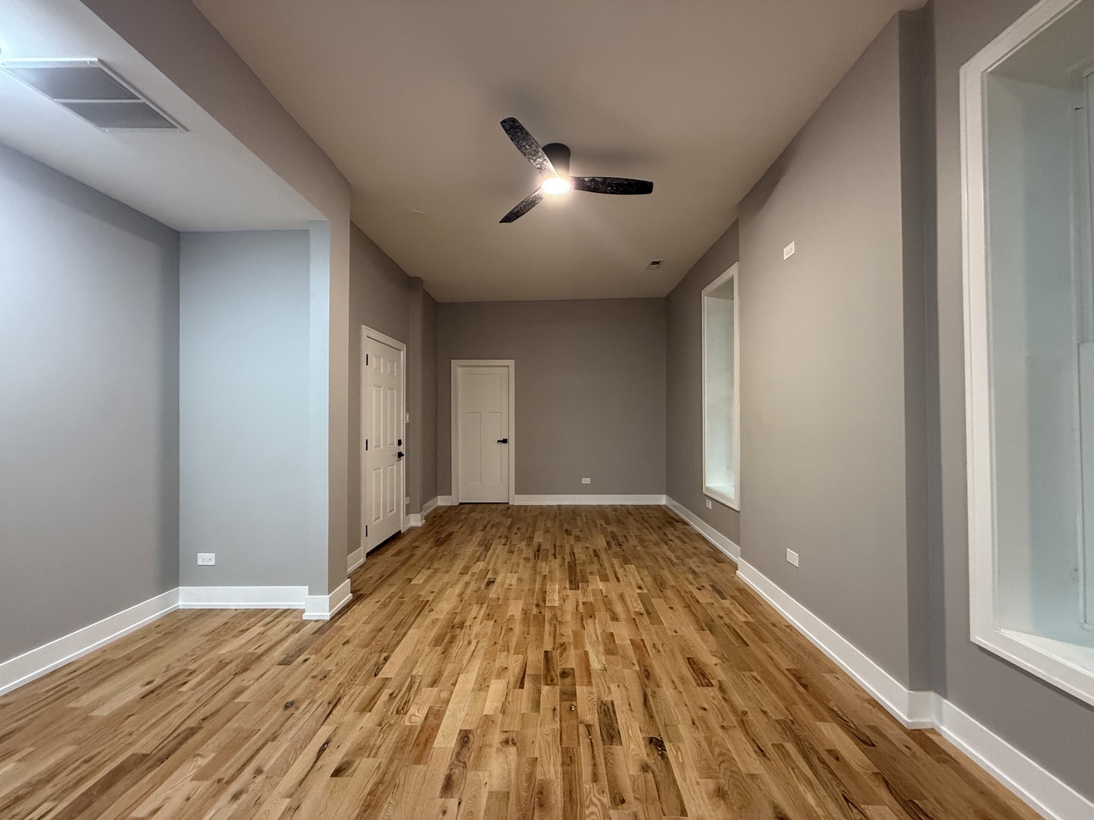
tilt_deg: +1.0
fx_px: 442
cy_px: 410
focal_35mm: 14
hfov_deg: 102.1
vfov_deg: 85.7
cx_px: 547
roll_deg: +0.0
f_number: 2.2
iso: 500
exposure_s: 1/60
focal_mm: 2.22
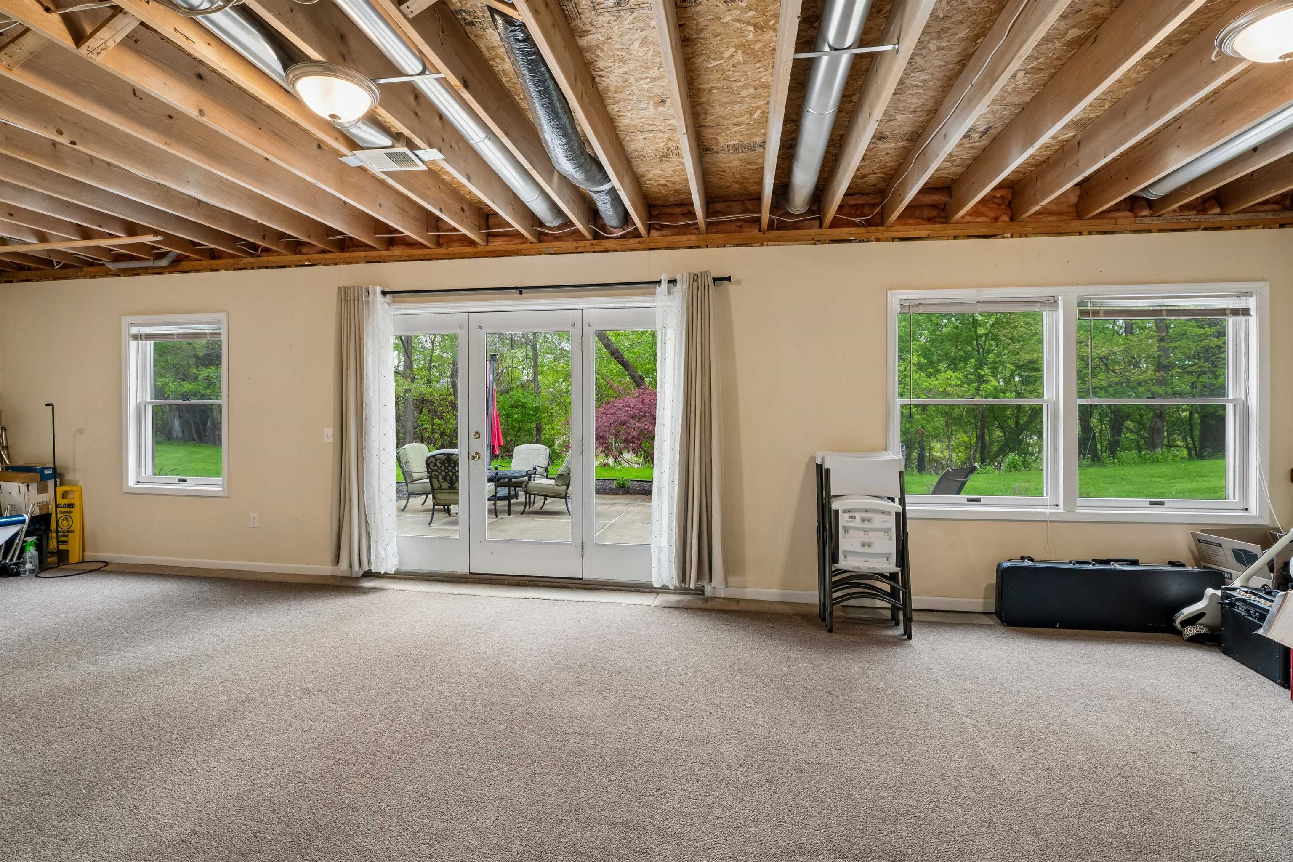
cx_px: 646
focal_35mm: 16
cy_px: 431
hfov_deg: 97.5
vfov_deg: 74.4
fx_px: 567
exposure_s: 1/6
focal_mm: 15.8
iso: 400
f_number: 13
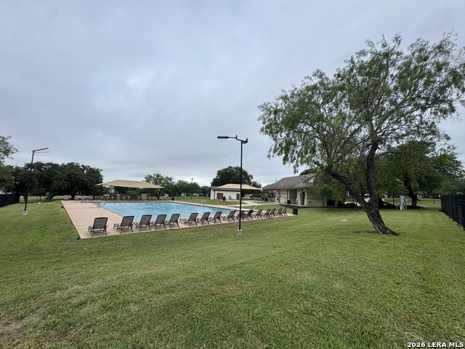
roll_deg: -3.5
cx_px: 232
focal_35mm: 14
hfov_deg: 102.1
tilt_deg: +5.0
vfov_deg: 85.7
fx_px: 188
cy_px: 174
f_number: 2.2
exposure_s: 1/1110
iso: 50
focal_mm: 2.22
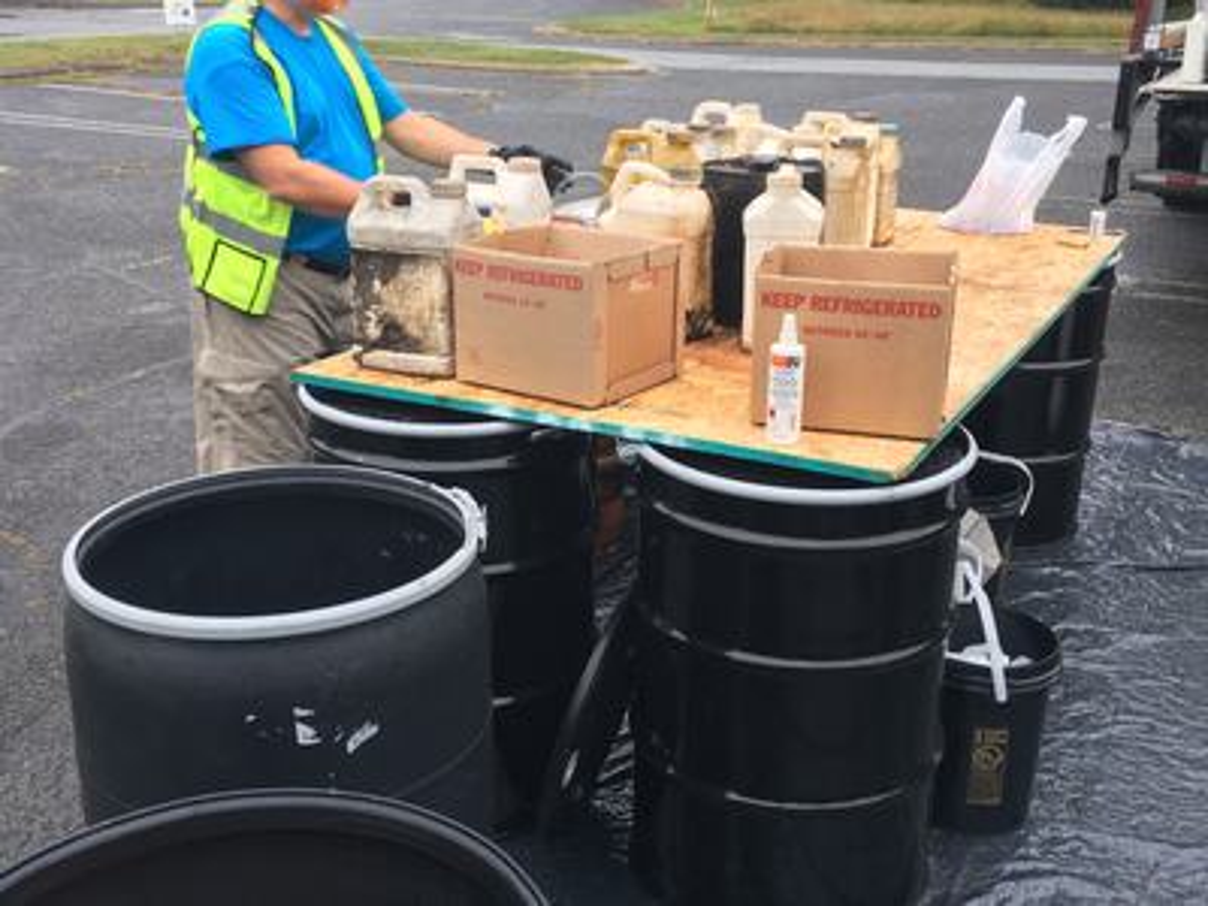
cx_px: 604
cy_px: 453
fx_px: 1012
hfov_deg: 61.7
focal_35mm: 29
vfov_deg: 48.2
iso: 32
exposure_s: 1/60
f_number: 2.2
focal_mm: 4.15
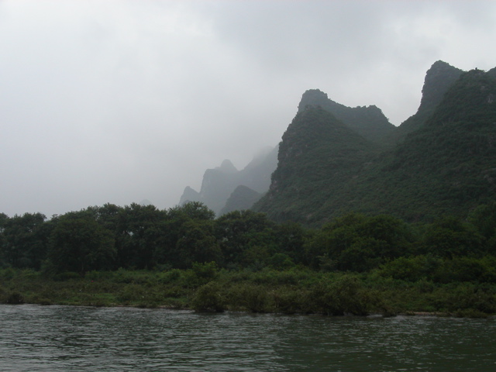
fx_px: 544
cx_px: 248
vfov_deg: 37.7
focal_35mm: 38
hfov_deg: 49.0
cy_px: 186
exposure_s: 1/250
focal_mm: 7.8
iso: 100
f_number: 8
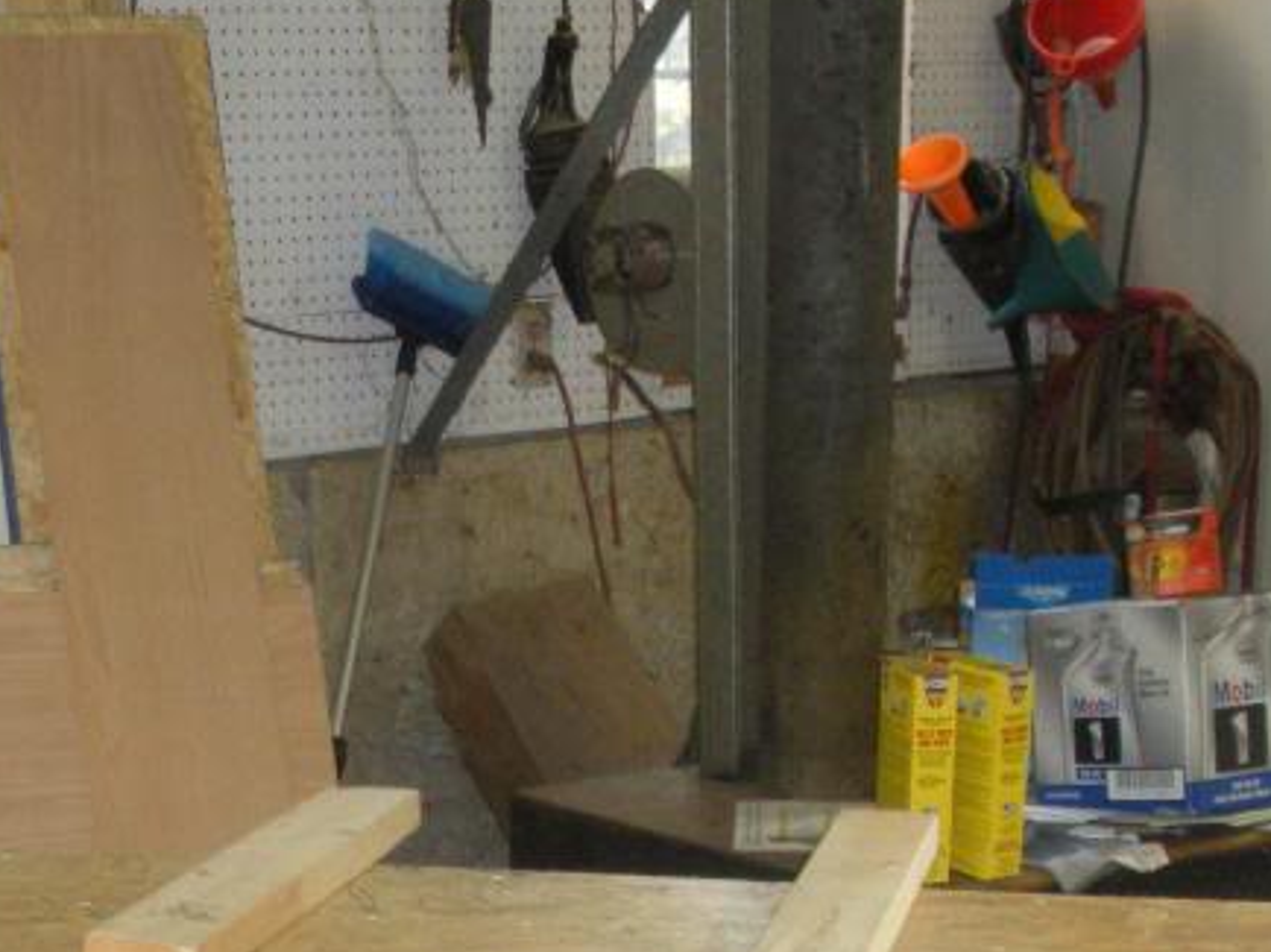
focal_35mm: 85
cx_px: 395
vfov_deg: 16.7
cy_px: 1084
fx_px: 3119
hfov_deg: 22.9
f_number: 3.5
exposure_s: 1/30
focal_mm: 6.3
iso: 244
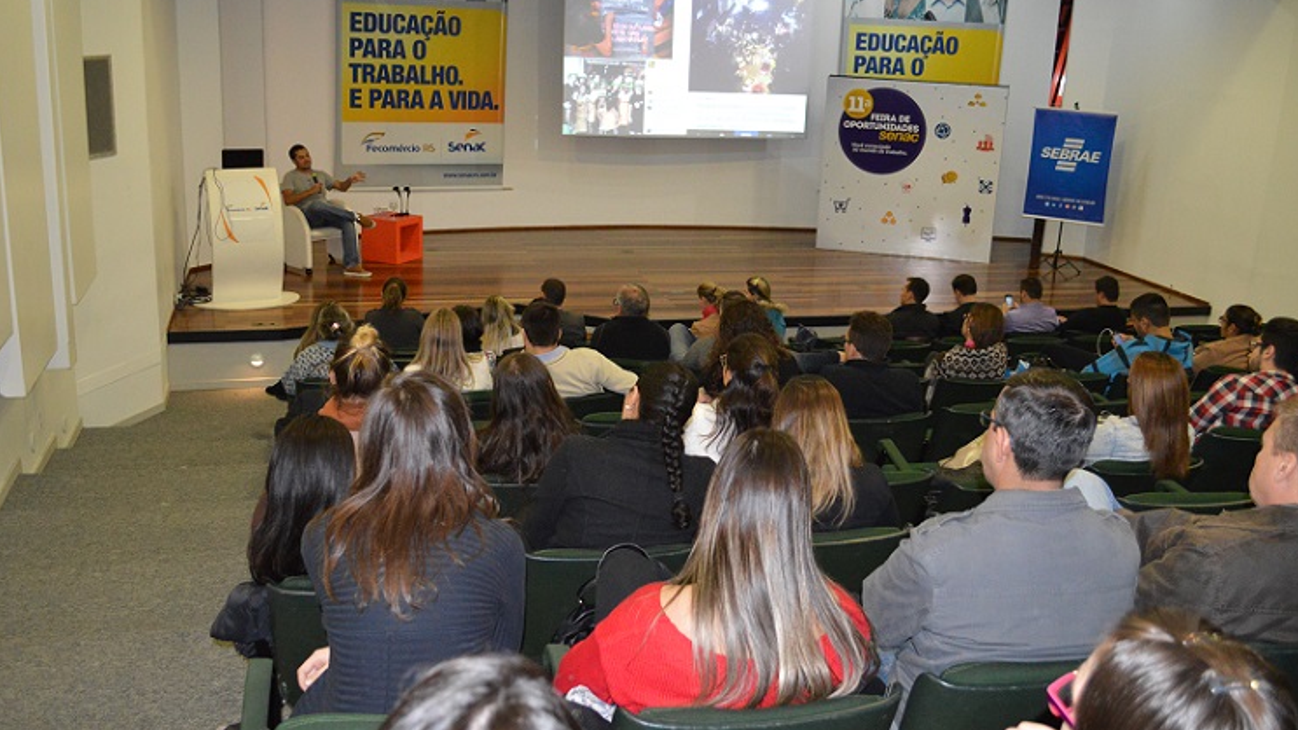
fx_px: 1205
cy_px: 341
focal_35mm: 35
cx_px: 651
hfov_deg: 56.6
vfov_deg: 33.7
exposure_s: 1/60
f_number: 3.8
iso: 2800
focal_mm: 22
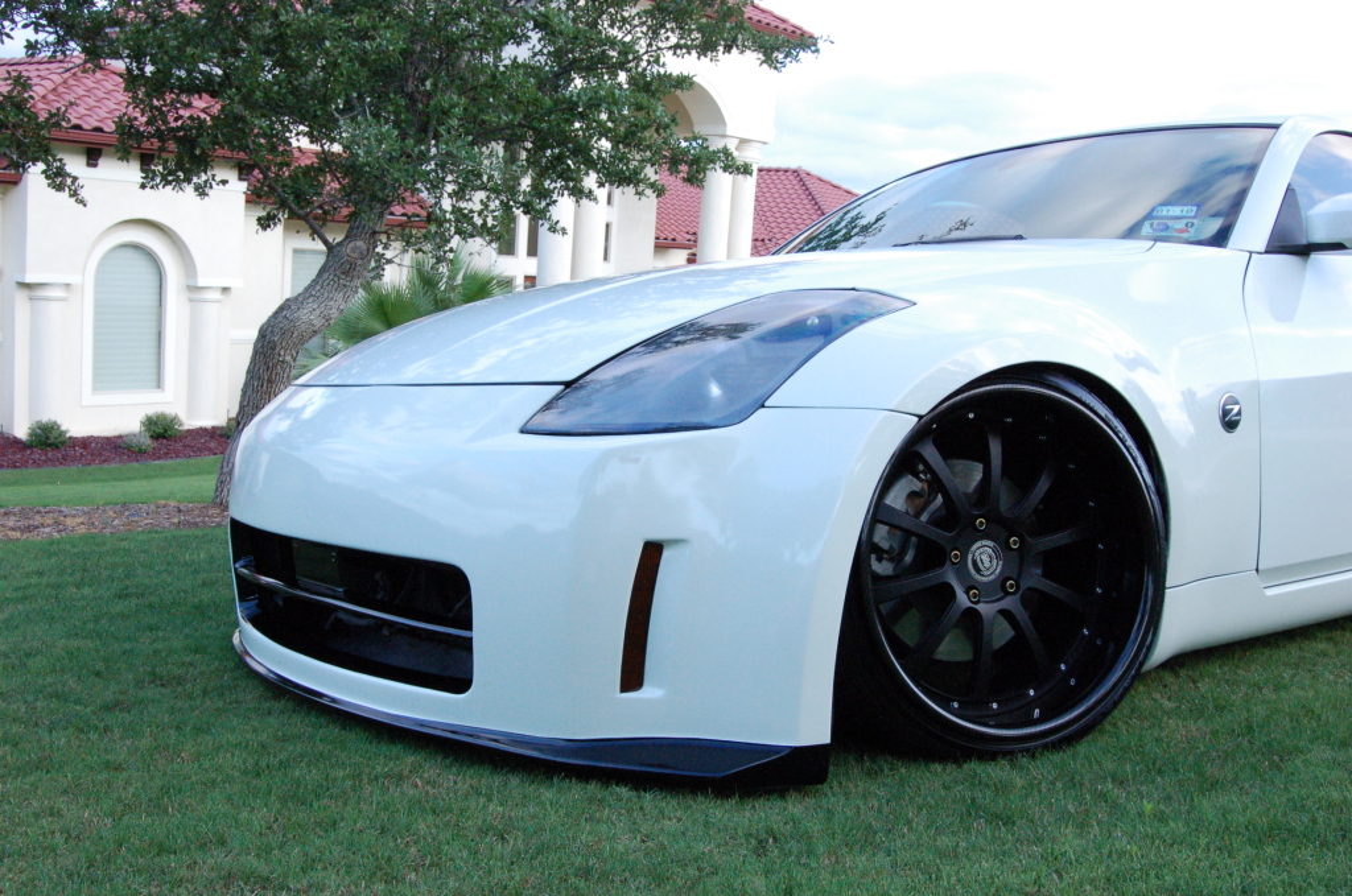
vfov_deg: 36.7
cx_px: 676
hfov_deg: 53.2
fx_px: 1350
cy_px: 448
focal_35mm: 36
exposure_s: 1/100
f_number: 13
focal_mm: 24
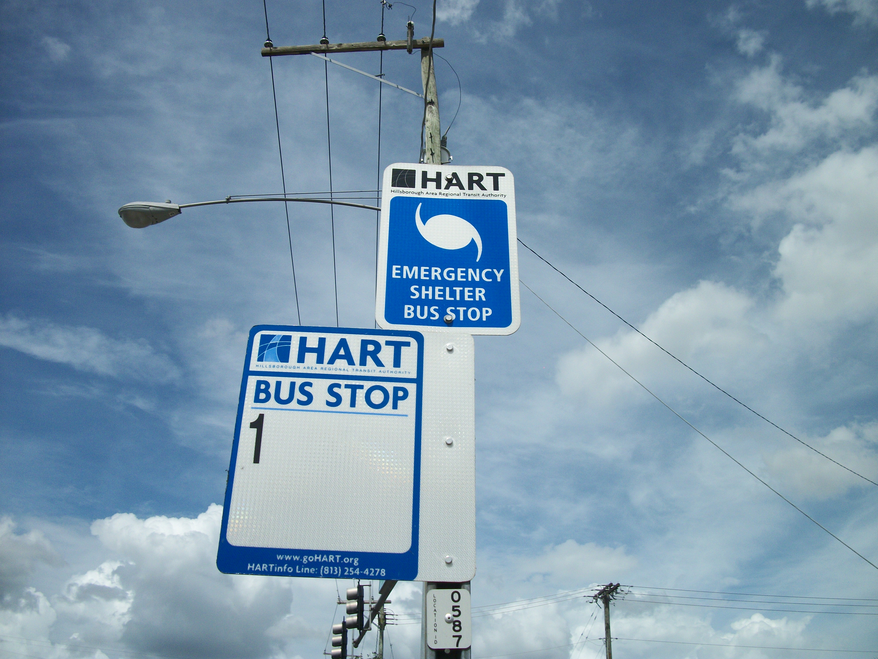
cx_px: 439
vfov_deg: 44.2
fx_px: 812
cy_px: 330
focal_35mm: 32
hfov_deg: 56.8
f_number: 8.8
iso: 80
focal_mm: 5.7
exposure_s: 1/320
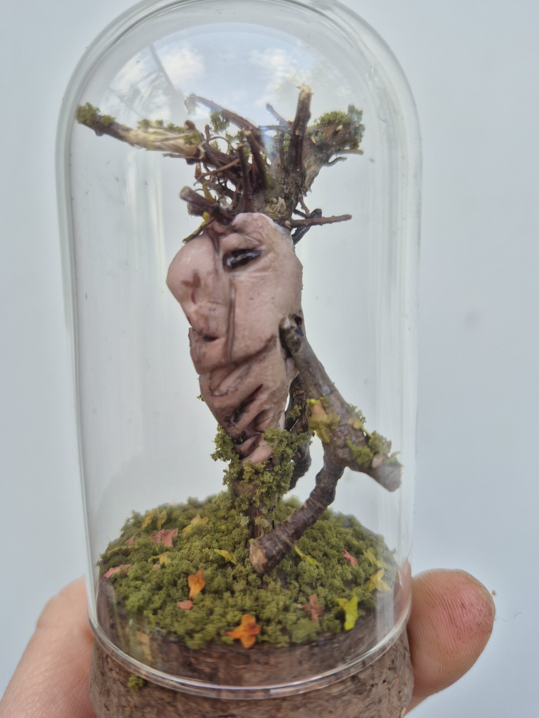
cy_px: 348
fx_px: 498
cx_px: 269
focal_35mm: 24
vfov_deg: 71.6
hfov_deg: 56.8
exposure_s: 1/180
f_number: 1.8
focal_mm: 5.4
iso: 40
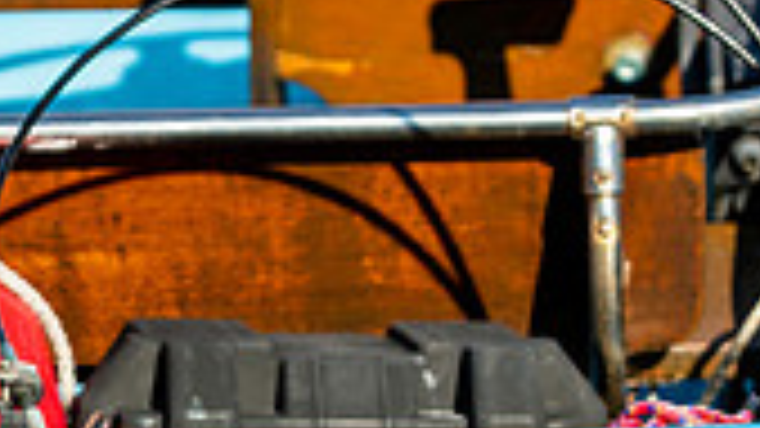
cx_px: -328
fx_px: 12150
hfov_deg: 3.6
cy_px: 588
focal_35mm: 603
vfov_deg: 2.0
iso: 200
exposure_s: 1/1250
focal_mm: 112
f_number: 4
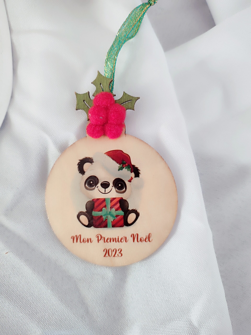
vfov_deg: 71.6
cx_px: 126
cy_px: 168
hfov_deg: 56.8
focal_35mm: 24
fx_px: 232
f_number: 1.89
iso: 816
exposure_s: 1/33
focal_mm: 5.89
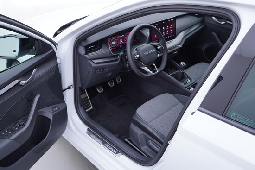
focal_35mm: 36
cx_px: 128
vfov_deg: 36.9
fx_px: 255
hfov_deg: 53.1
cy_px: 85
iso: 125
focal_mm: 24
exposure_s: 1/50
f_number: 3.2
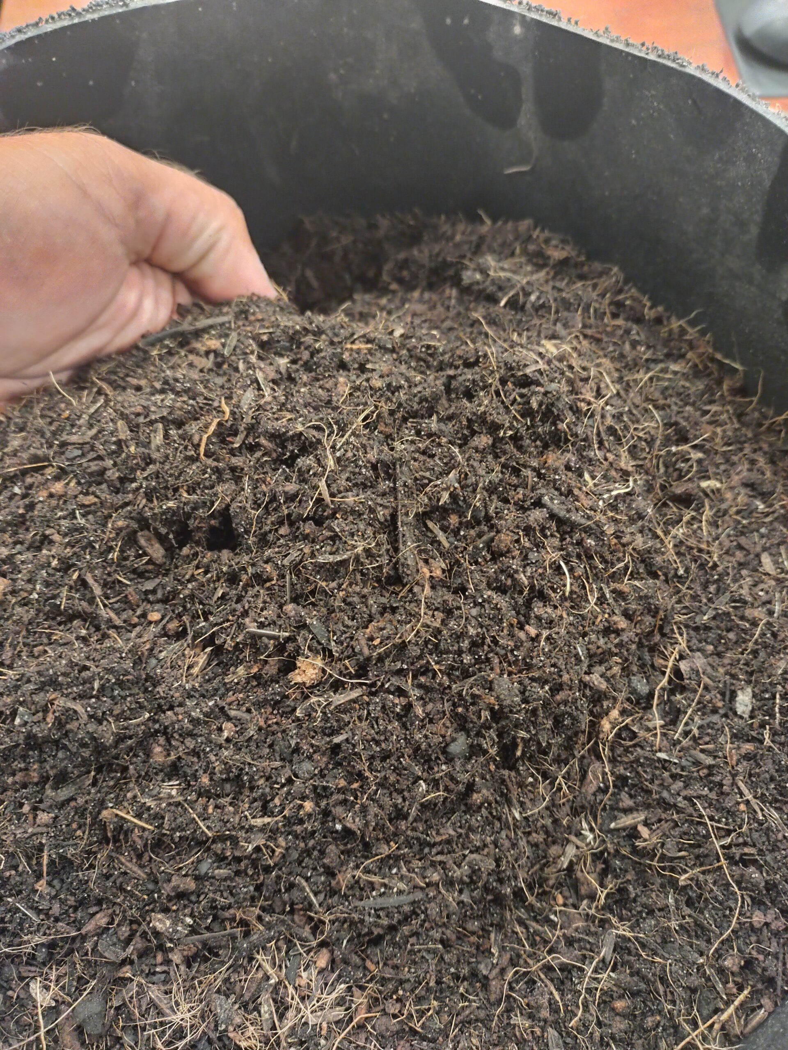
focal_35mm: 25
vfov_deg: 69.4
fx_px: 759
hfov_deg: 54.9
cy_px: 525
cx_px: 394
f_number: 1.79
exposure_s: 1/13
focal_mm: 4.7
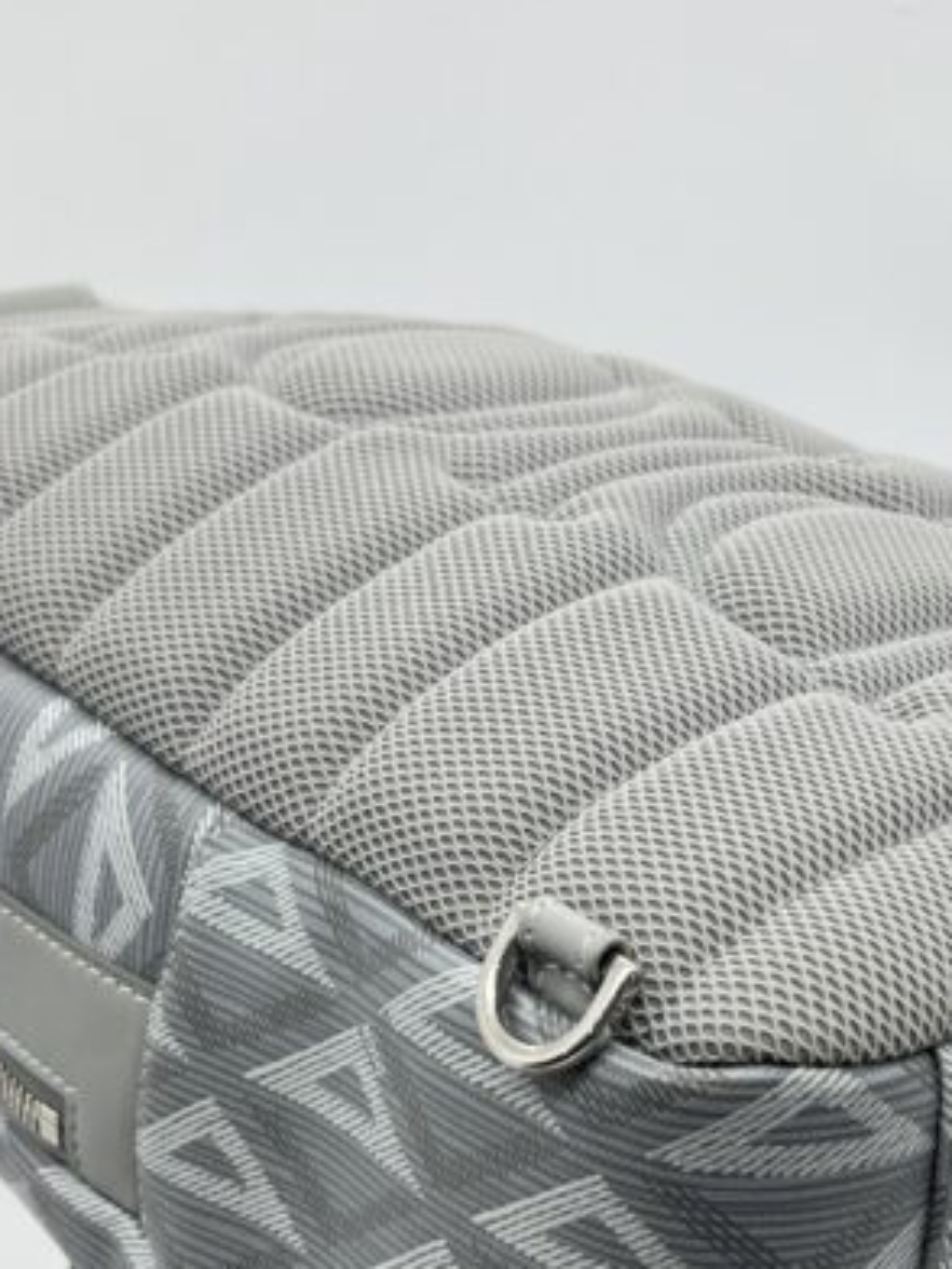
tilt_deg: -28.0
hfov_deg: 21.5
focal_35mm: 68
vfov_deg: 28.0
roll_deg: +0.3
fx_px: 2493
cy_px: 997
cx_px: 635
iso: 32
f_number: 1.5
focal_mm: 5.7
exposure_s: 1/117
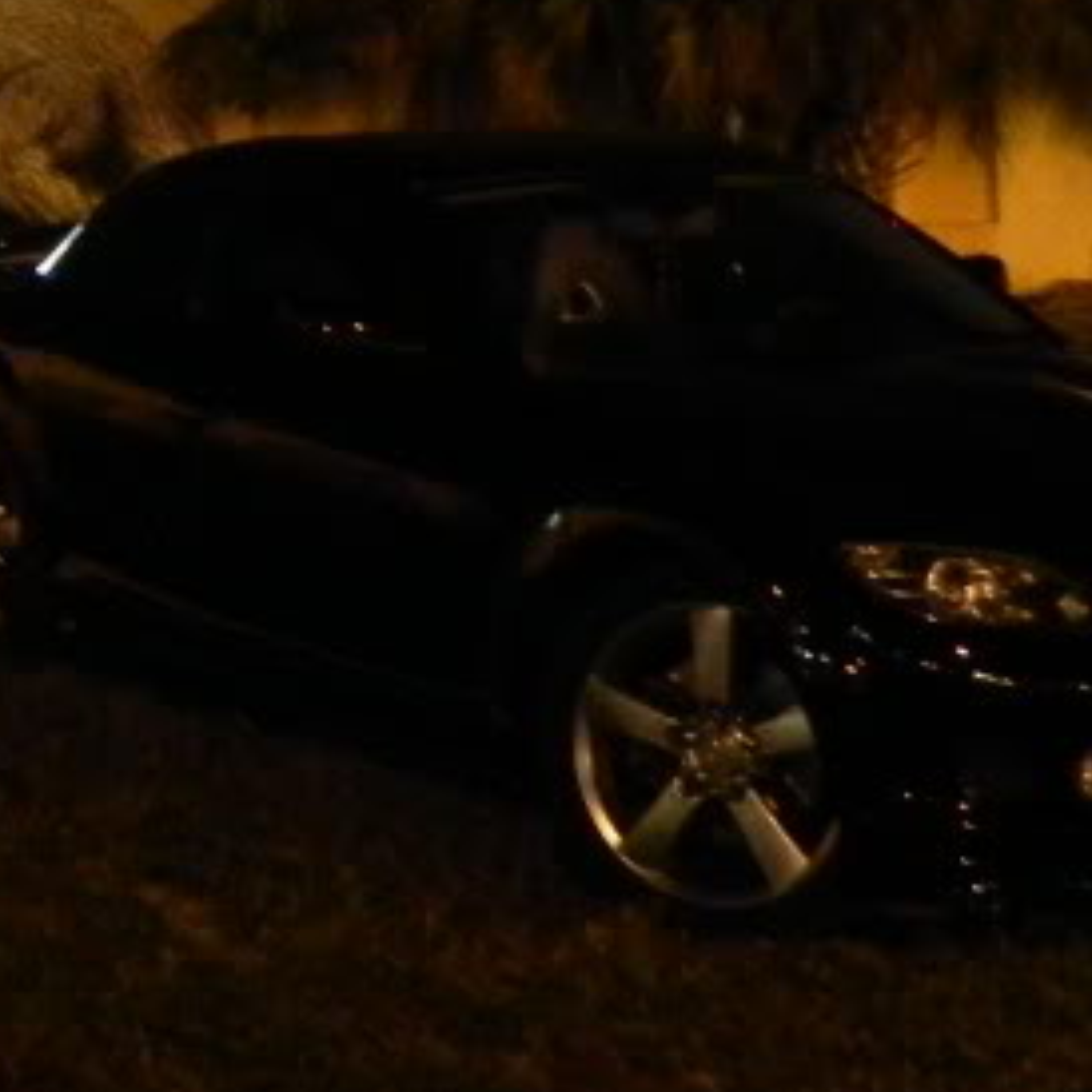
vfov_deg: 19.6
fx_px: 3069
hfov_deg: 19.2
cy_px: 4
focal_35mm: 86
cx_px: -179
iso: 800
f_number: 2.8
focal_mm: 4.6
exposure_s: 1/4
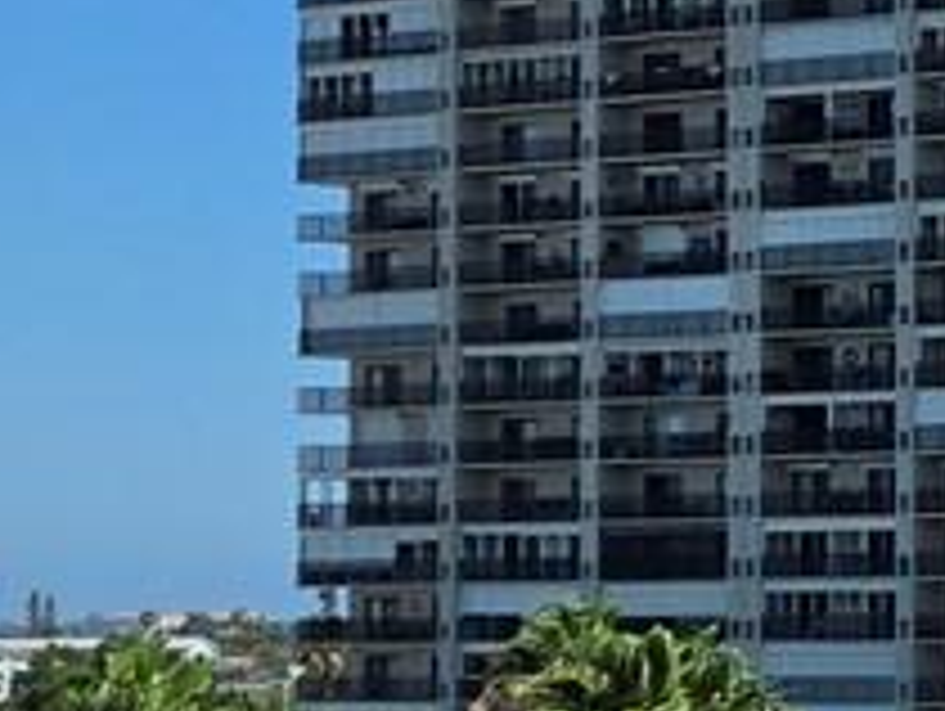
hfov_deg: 9.2
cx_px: 2732
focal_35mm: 175
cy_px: 504
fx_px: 4783
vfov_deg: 8.5
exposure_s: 1/6032
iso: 80
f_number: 1.8
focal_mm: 5.4
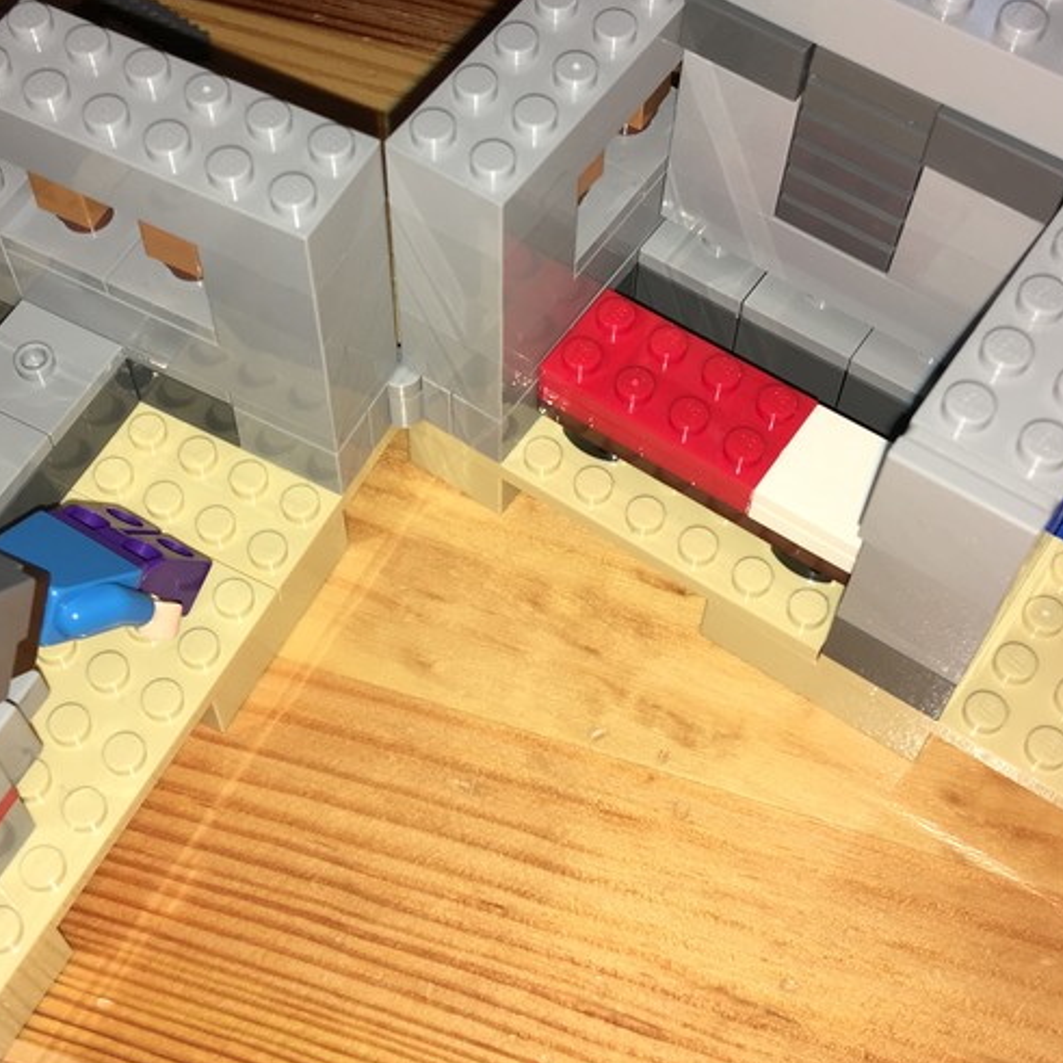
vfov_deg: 36.1
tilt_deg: -59.1
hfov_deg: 36.0
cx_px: 468
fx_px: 1633
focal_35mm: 47
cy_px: 506
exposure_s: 1/83
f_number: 2.2
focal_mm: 4.15
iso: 25
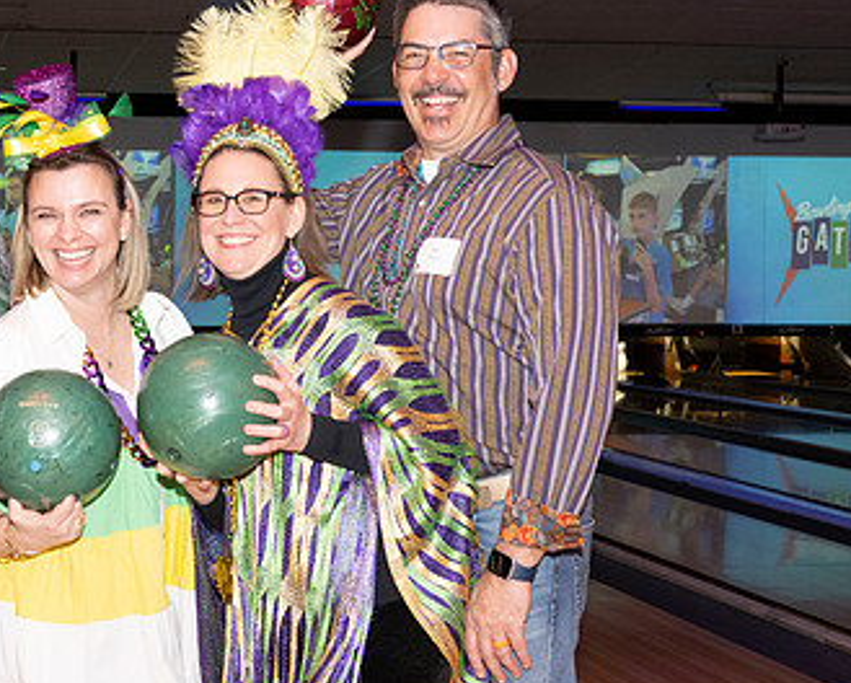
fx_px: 1740
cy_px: 286
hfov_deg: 26.9
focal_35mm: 69
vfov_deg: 22.2
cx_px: 160
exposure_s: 1/60
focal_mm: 39
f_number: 5.6
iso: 1600
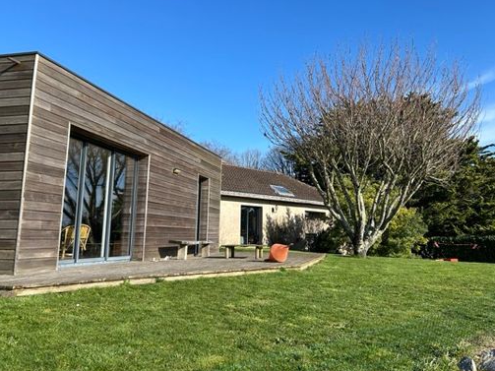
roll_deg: +0.7
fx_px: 443
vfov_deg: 45.3
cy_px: 155
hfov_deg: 58.3
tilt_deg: +9.9
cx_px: 262
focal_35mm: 31
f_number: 1.5
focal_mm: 5.7
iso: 50
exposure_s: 1/2695
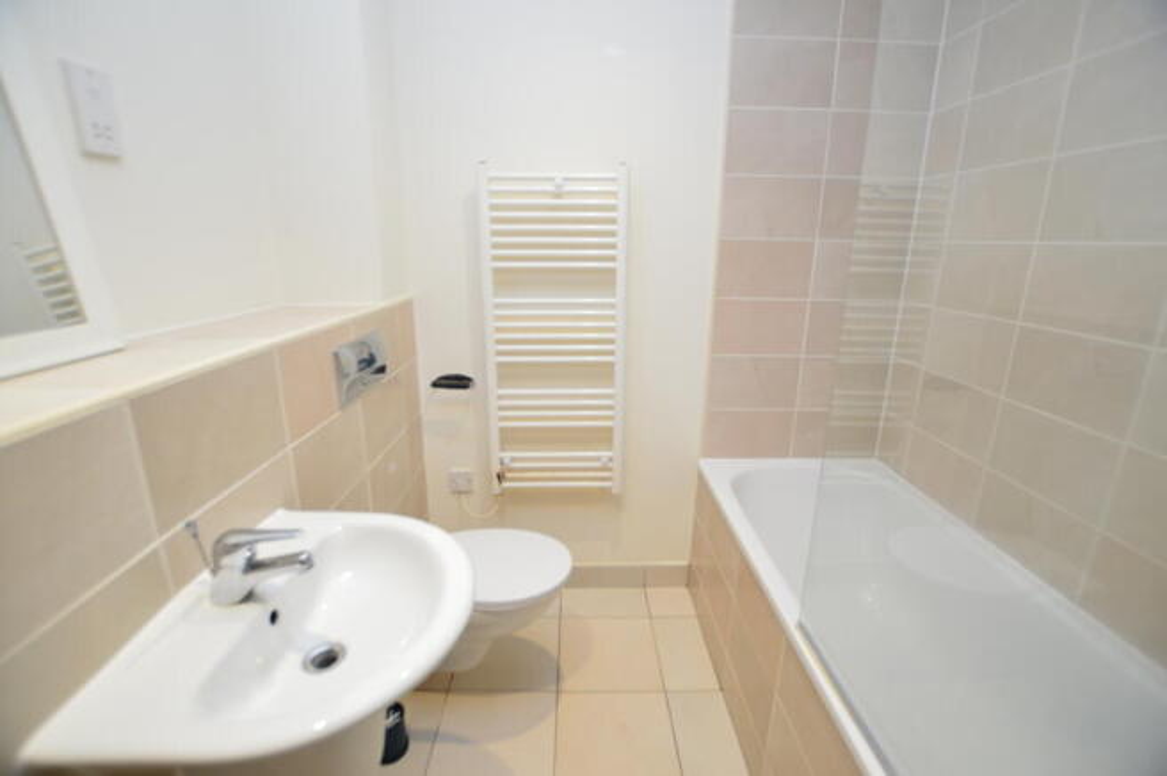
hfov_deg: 100.4
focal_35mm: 15
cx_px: 584
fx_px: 486
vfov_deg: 77.2
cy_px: 388
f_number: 3.5
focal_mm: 10
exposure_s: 1/15
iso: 800
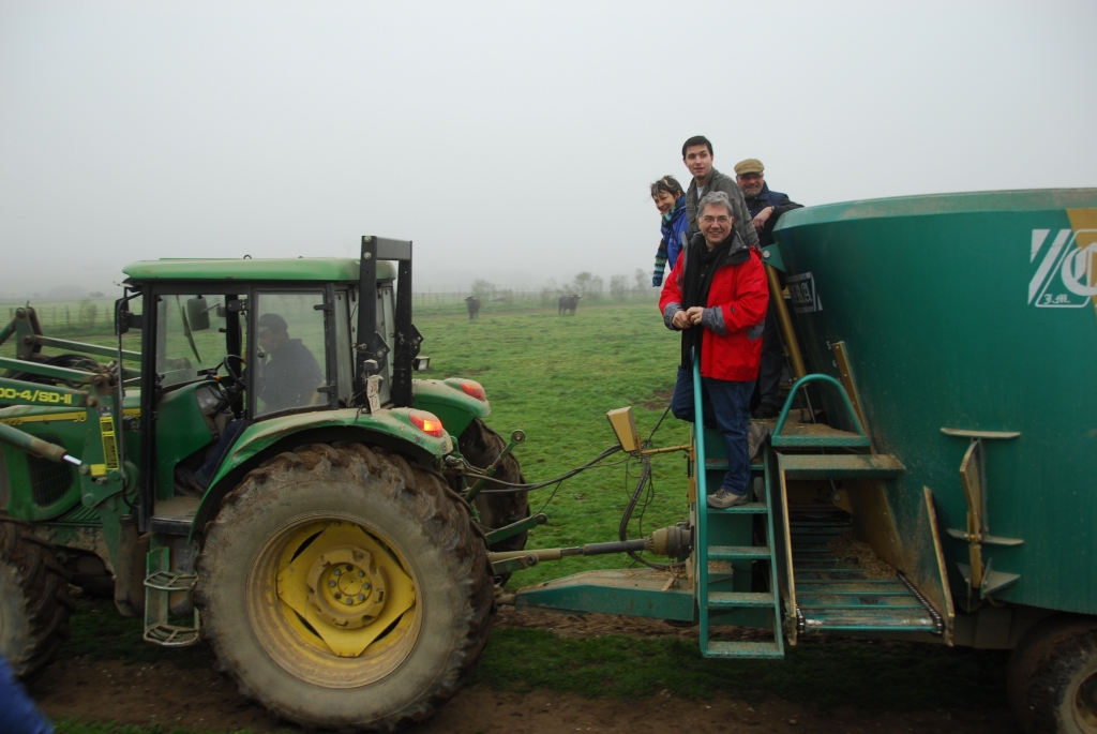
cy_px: 367
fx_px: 915
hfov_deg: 61.9
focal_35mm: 30
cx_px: 548
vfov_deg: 43.7
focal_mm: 20
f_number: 3.5
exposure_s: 1/60
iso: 160
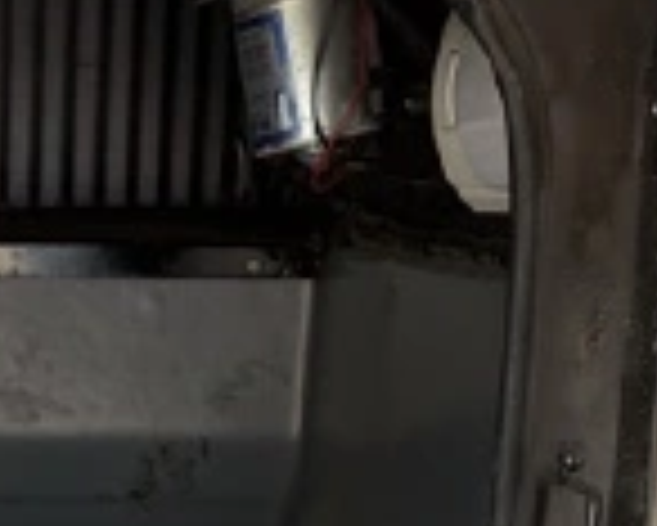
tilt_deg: -17.5
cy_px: 962
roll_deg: -0.3
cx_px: -176
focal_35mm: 128
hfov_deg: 14.5
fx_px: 2491
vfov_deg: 11.2
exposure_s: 1/345
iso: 80
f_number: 1.78
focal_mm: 6.76
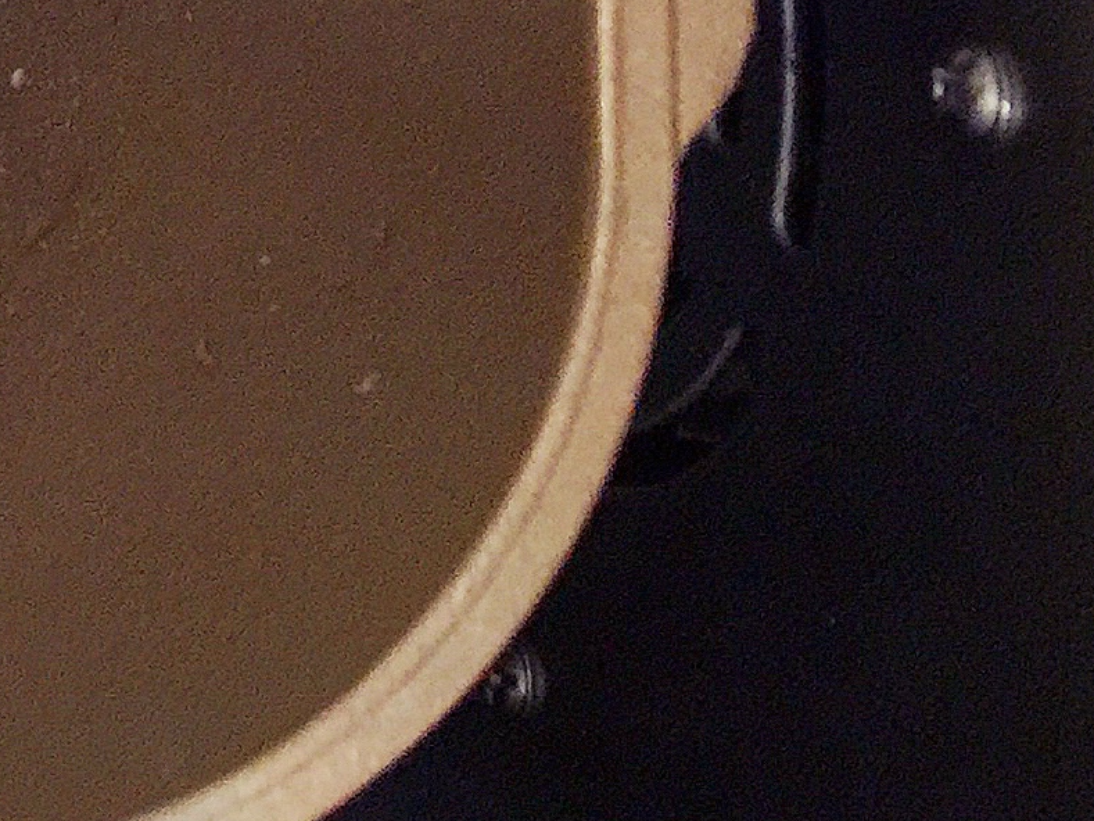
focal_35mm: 120
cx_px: -904
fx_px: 3793
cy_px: -352
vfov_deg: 11.9
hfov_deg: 14.4
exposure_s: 1/17
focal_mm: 4.15
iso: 125
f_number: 2.2
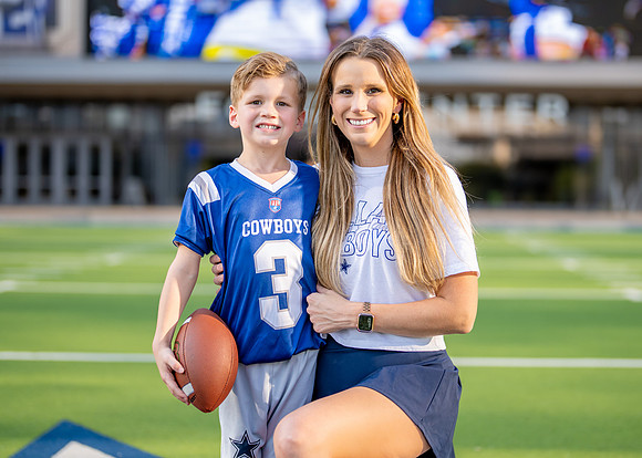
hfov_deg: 27.3
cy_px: 220
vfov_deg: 19.7
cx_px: 360
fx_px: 1322
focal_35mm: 73
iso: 125
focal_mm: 50
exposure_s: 1/3200
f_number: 1.2
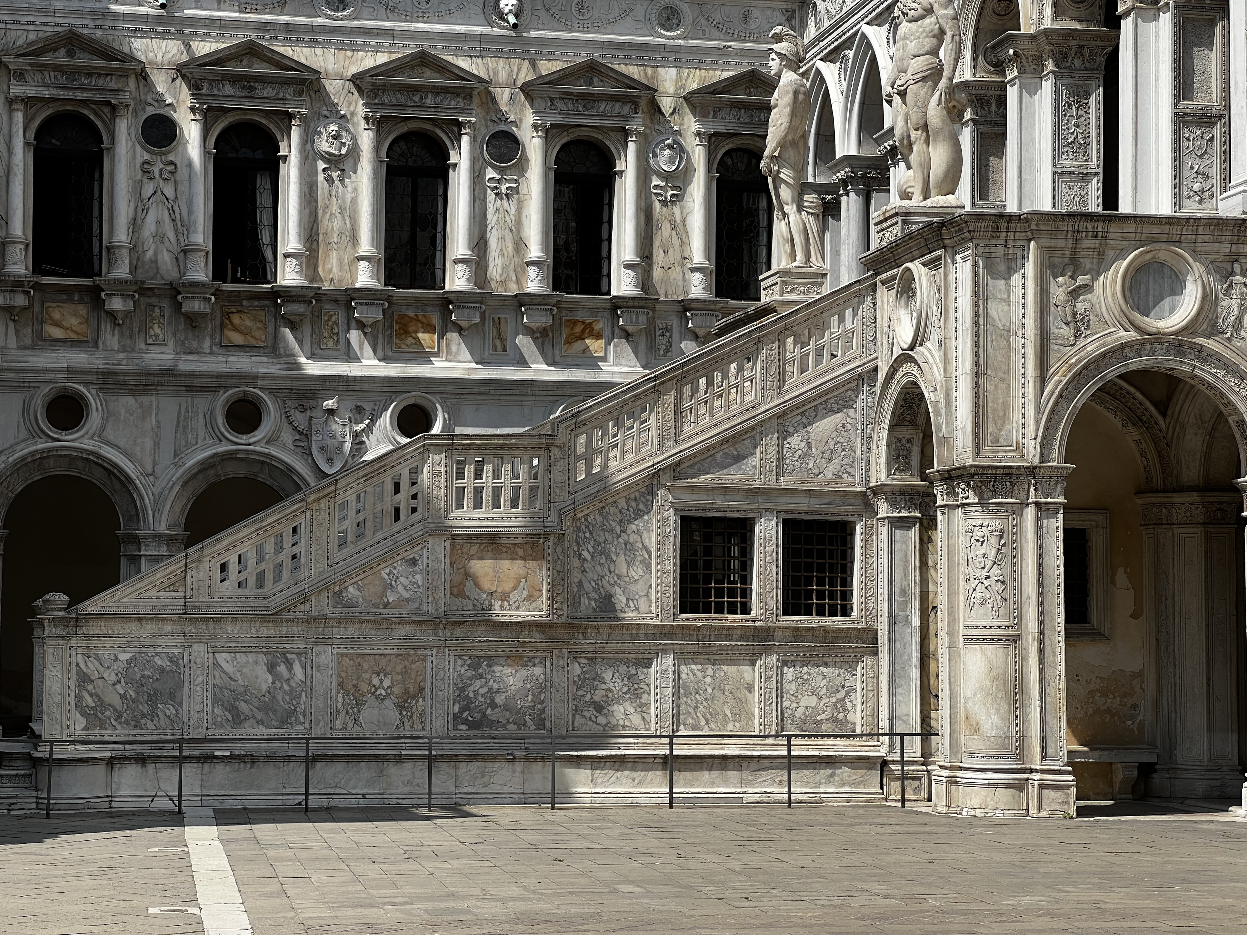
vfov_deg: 19.1
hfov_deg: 25.3
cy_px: 468
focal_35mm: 77
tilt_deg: +4.2
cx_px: 624
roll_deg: +0.1
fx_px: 2774
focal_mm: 9
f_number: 2.8
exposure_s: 1/809
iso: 32
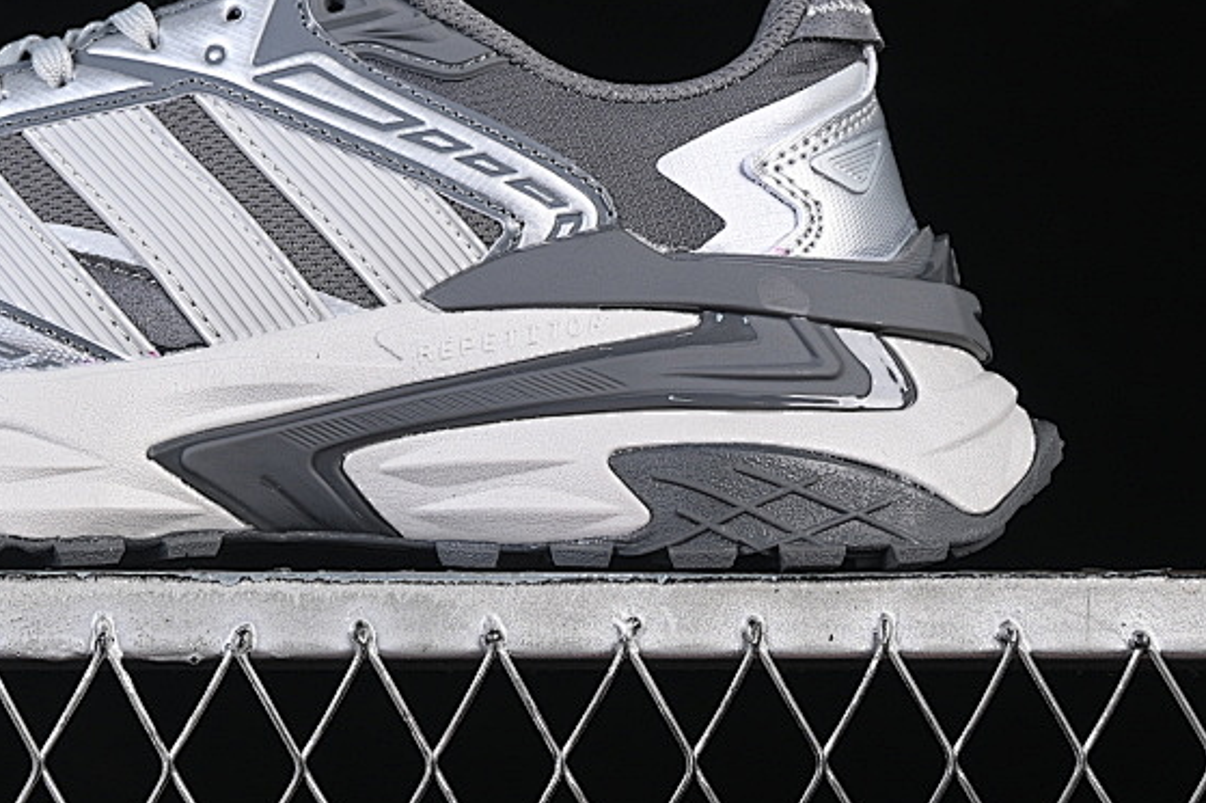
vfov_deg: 9.4
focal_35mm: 145
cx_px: 220
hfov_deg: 14.1
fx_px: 4854
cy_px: 91
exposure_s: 1/80
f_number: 7.1
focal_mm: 50
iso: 160
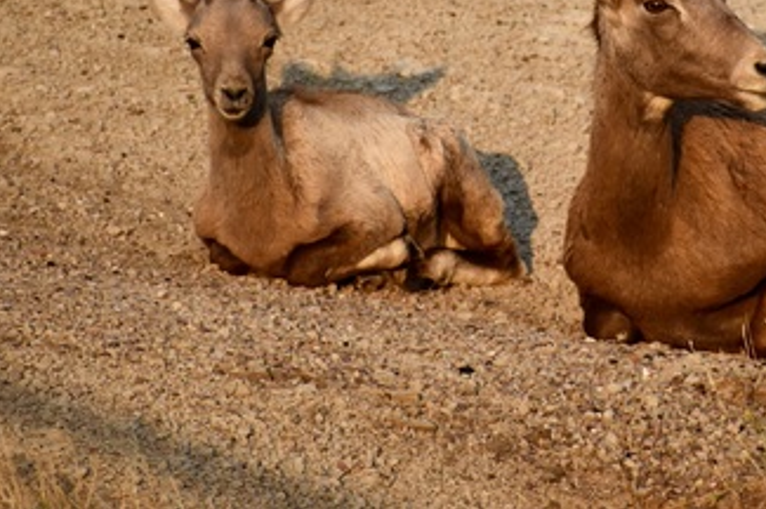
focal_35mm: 776
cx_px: 606
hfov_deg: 2.7
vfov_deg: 1.8
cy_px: 72
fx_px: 16495
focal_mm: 300
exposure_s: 1/800
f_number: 6.3
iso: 800
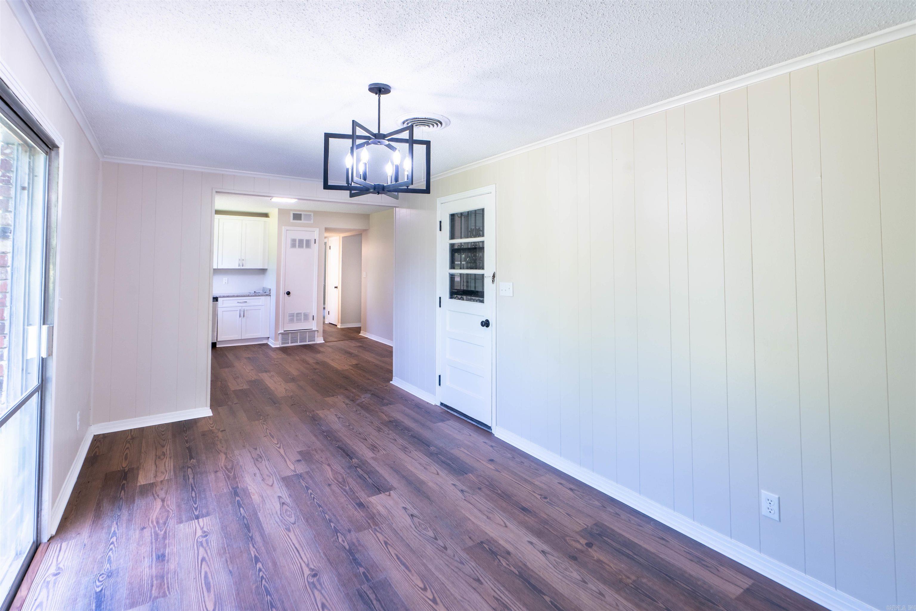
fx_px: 407
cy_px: 306
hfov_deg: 96.7
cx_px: 458
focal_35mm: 16
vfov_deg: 73.7
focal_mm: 16
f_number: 8
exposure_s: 1/100
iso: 100
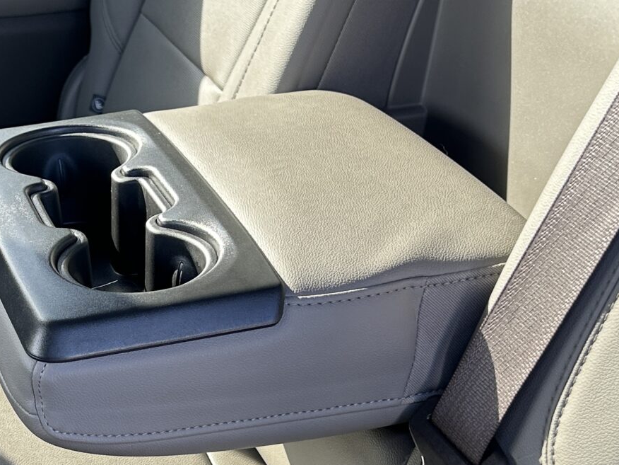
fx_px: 1359
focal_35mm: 76
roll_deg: +0.6
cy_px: 328
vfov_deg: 19.3
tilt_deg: -26.6
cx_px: 98
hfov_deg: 25.1
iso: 40
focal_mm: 5.7
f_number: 1.5
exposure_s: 1/121
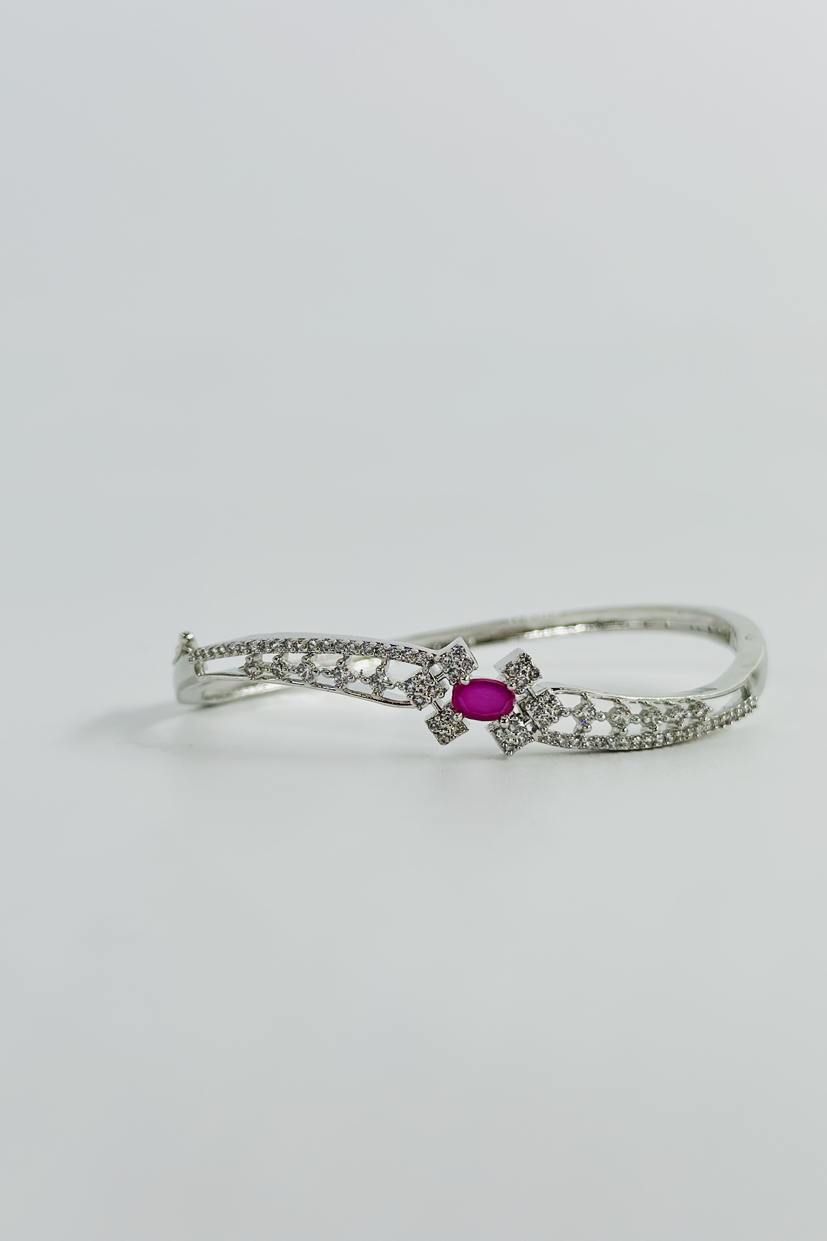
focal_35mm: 50
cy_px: 620
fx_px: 1723
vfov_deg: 39.6
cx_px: 452
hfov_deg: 27.0
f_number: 1.78
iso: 80
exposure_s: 1/1376
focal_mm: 6.86
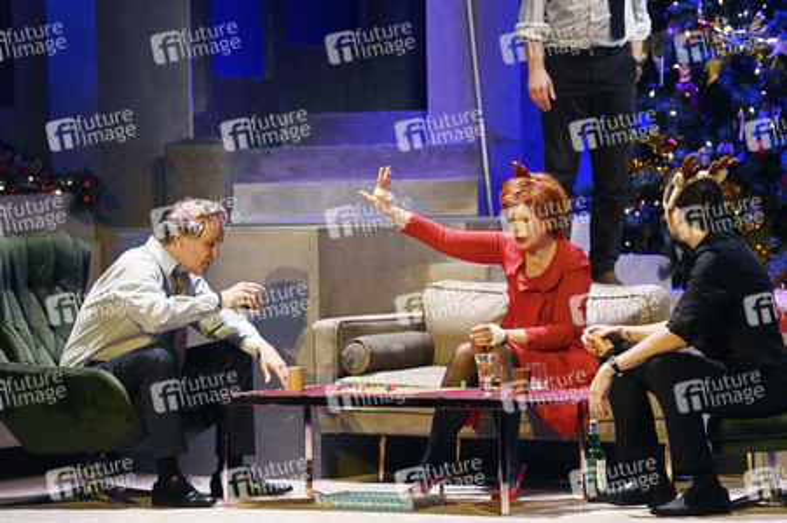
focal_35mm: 200
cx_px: 394
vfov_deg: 6.9
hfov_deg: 10.3
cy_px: 262
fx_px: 4369
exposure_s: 1/160
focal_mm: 200
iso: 4000
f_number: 6.3
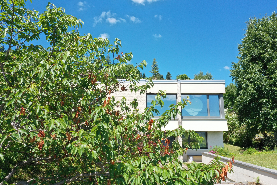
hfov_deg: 65.5
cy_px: 92
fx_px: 215
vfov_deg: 46.4
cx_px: 138
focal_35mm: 28
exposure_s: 1/120
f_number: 8
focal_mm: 10.26
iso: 100
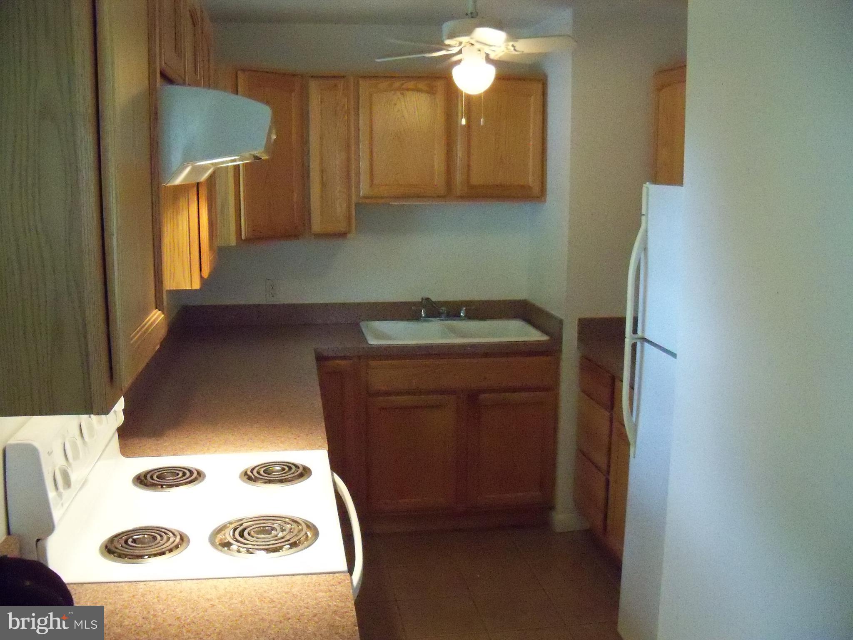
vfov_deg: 40.7
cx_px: 426
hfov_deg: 52.6
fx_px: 862
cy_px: 320
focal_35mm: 35
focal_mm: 6.2
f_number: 3.5
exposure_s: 1/160
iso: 1600
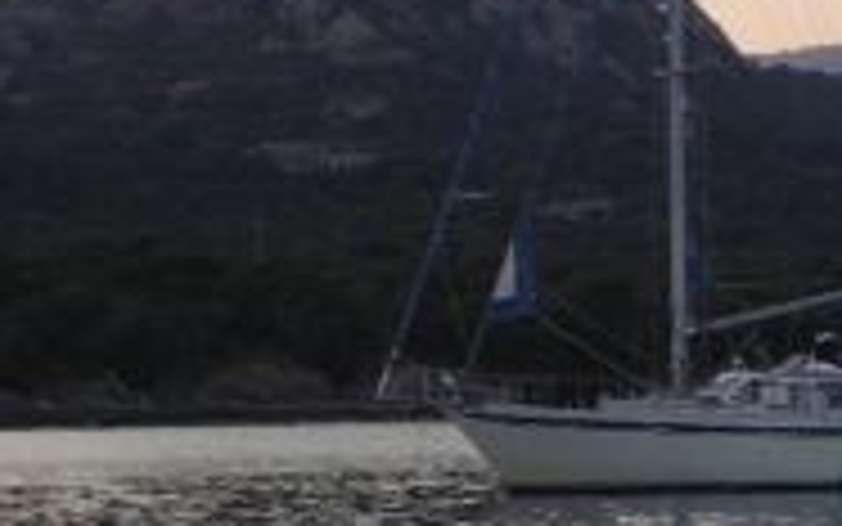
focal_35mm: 237
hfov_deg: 8.8
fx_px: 5440
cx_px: 734
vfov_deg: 5.5
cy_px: 108
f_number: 5.3
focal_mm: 19.2
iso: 76
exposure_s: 1/60
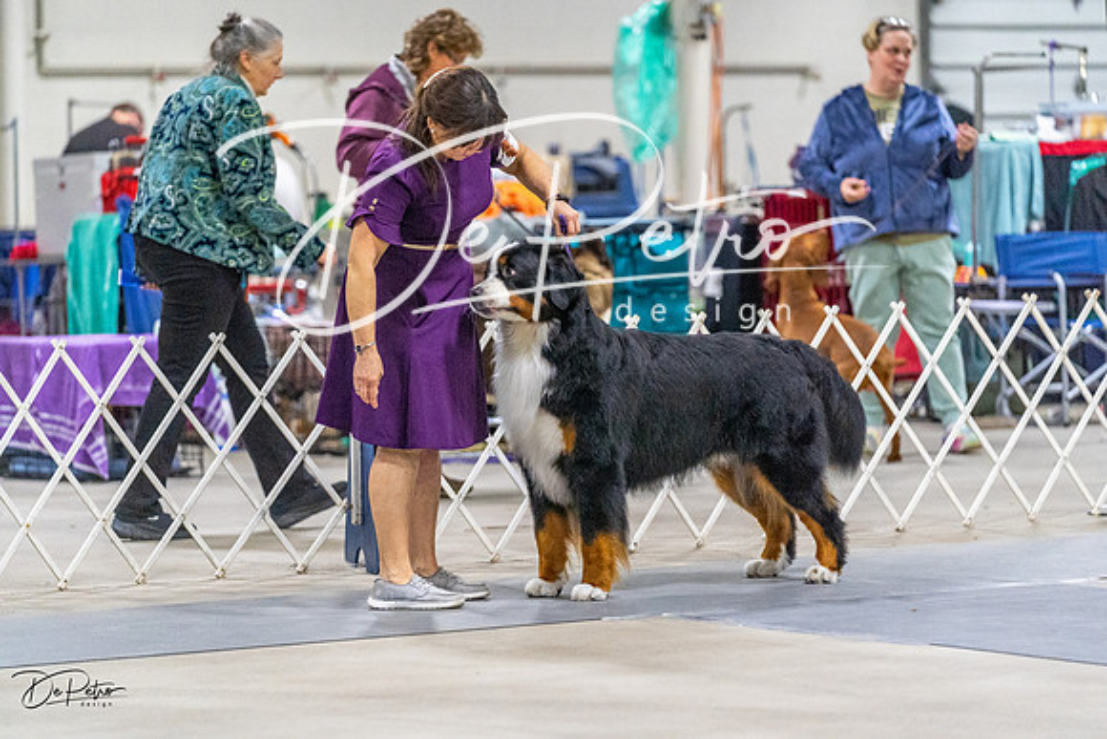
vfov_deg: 8.6
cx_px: 554
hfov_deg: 12.9
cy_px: 370
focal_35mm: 159
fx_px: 4890
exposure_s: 1/320
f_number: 3.2
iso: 6400
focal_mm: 159
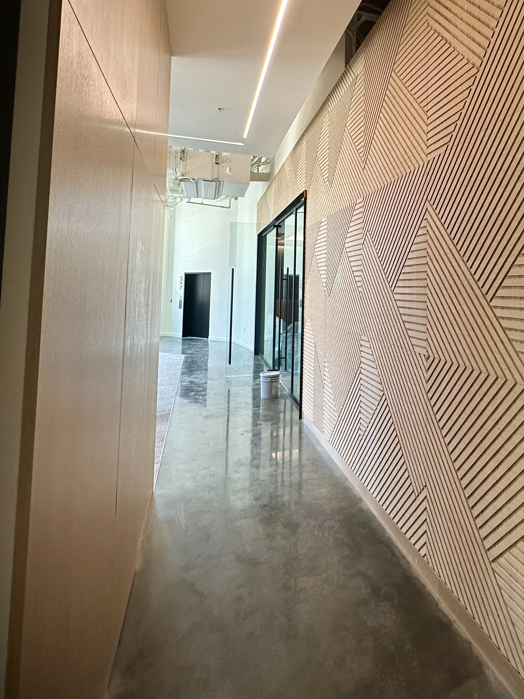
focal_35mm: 22
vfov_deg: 75.0
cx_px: 394
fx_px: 444
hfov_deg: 57.9
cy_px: 259
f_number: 2.2
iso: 160
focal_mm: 2.22
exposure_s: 1/120
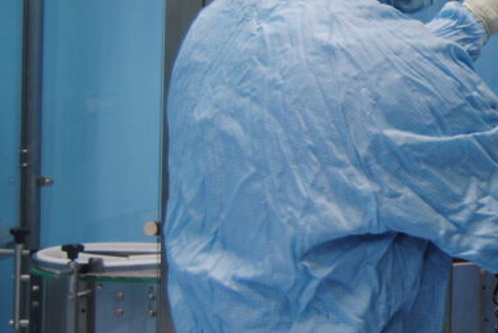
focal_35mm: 93
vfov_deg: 14.6
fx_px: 1293
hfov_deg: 20.2
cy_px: 88
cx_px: 630
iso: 200
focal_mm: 23
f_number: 3.8
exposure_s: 1/30
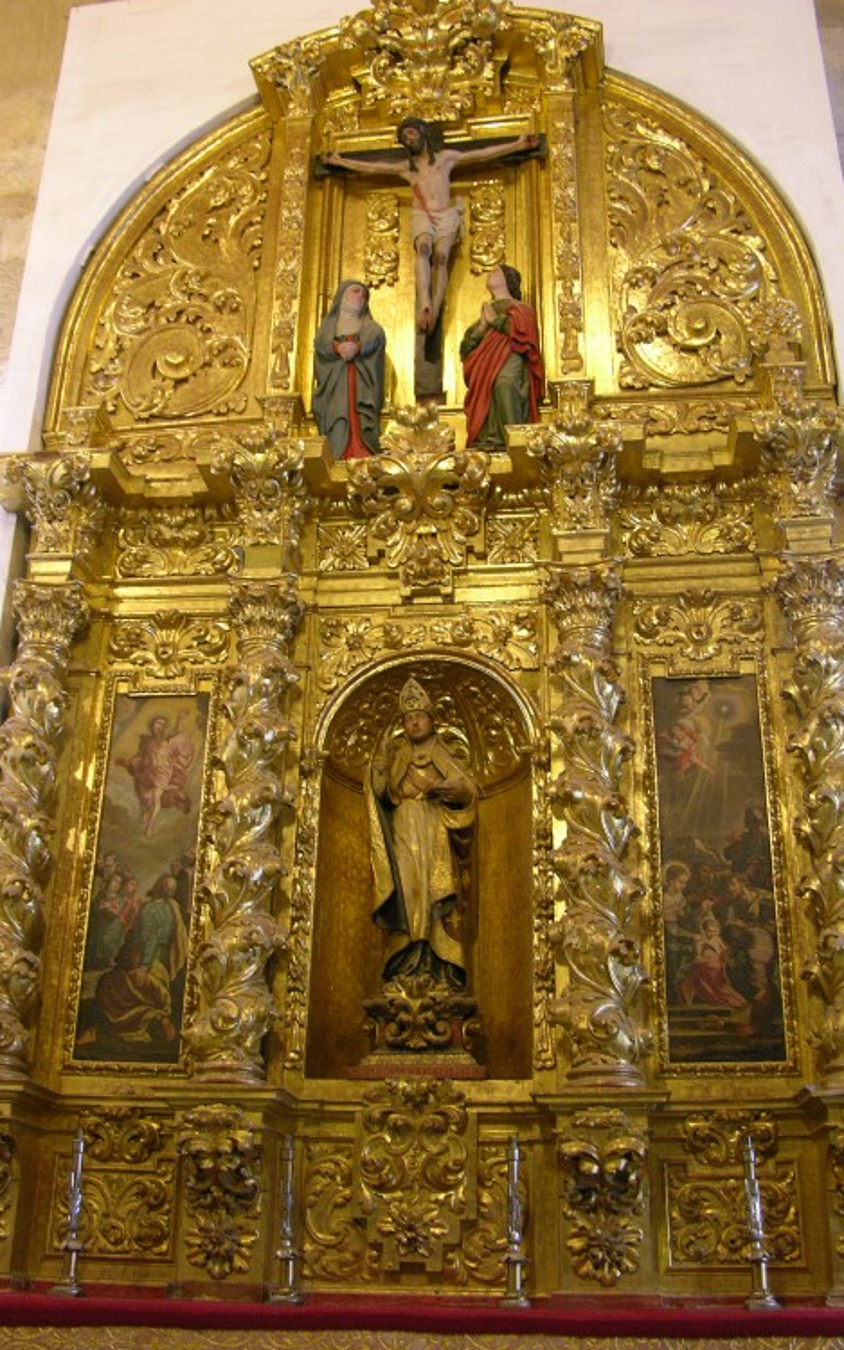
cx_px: 425
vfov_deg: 51.5
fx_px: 1398
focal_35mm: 38
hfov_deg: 33.6
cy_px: 666
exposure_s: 1/2.7
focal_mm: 8.9
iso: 200
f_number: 2.8
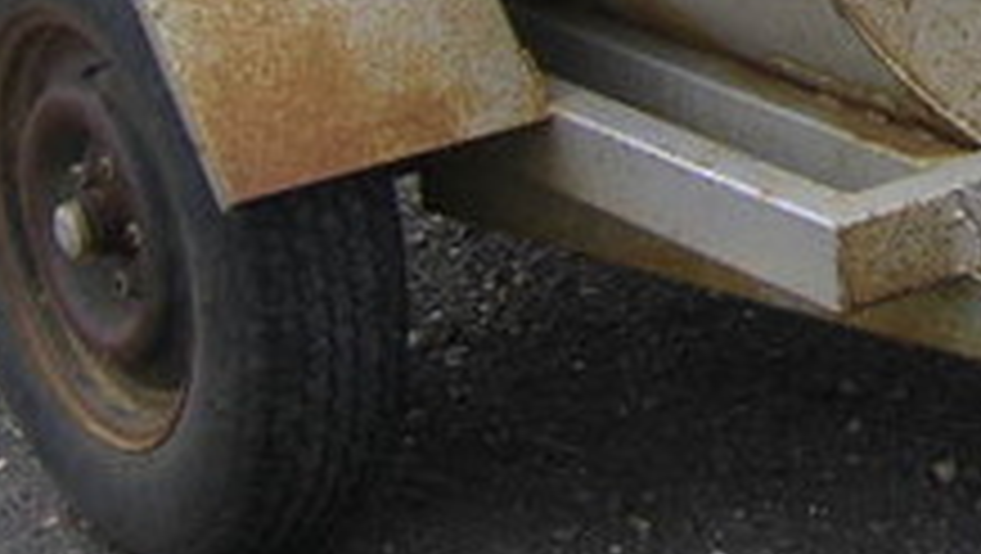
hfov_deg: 13.7
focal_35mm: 152
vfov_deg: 7.9
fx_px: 3957
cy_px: -149
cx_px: 1233
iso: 64
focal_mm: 6.3
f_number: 3.5
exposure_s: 1/250
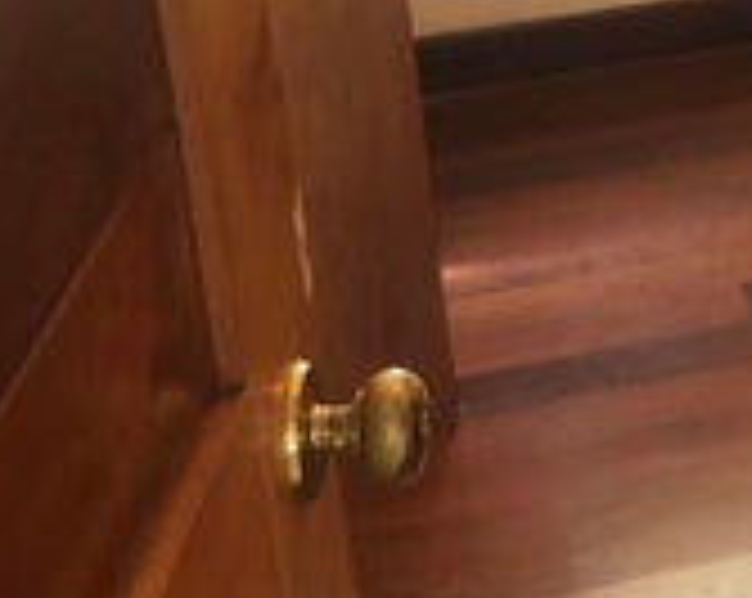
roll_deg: +1.8
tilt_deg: -17.5
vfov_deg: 14.0
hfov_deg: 16.7
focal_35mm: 105
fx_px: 2333
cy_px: -220
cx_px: 1108
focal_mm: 3.99
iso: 80
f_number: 1.8
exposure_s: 1/15
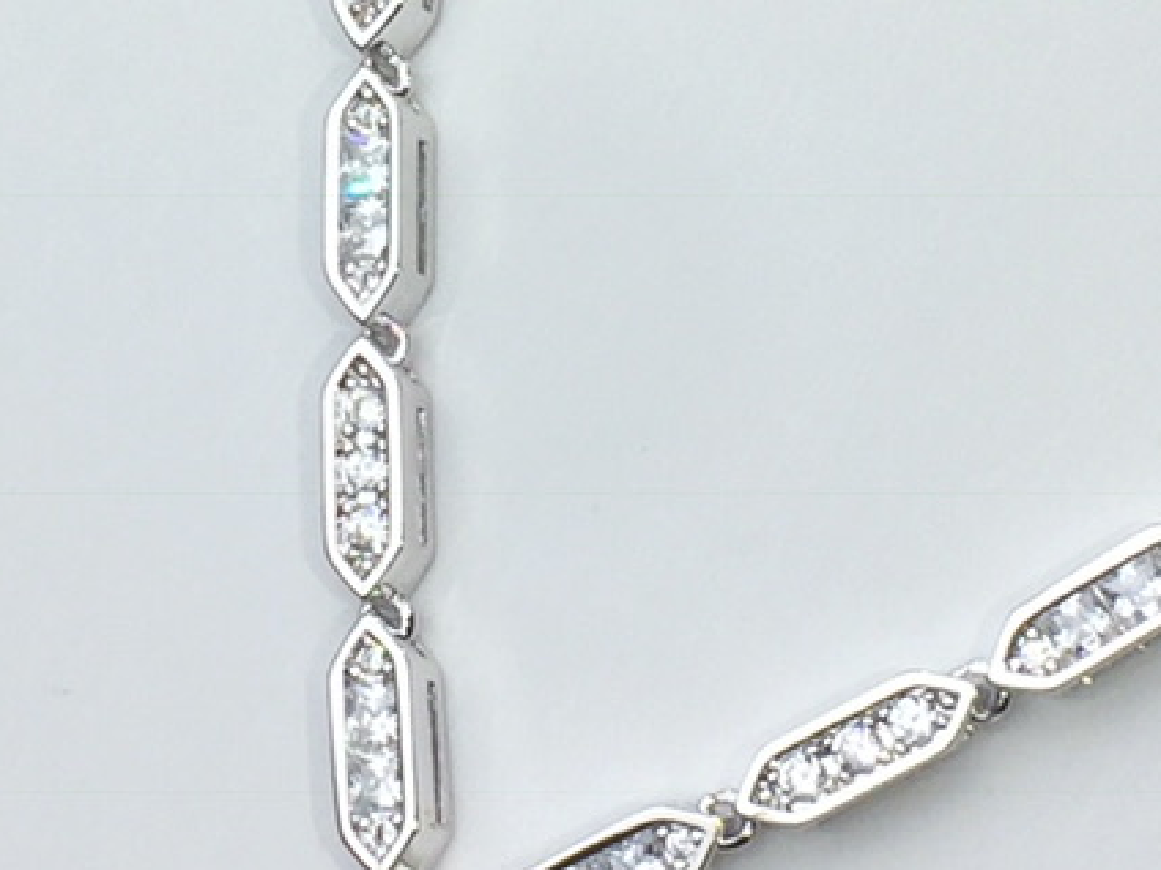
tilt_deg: -41.1
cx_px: 523
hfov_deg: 14.1
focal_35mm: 140
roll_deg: -11.6
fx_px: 4696
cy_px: 66
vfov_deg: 10.5
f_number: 2.2
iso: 32
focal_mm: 4.15
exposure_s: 1/141
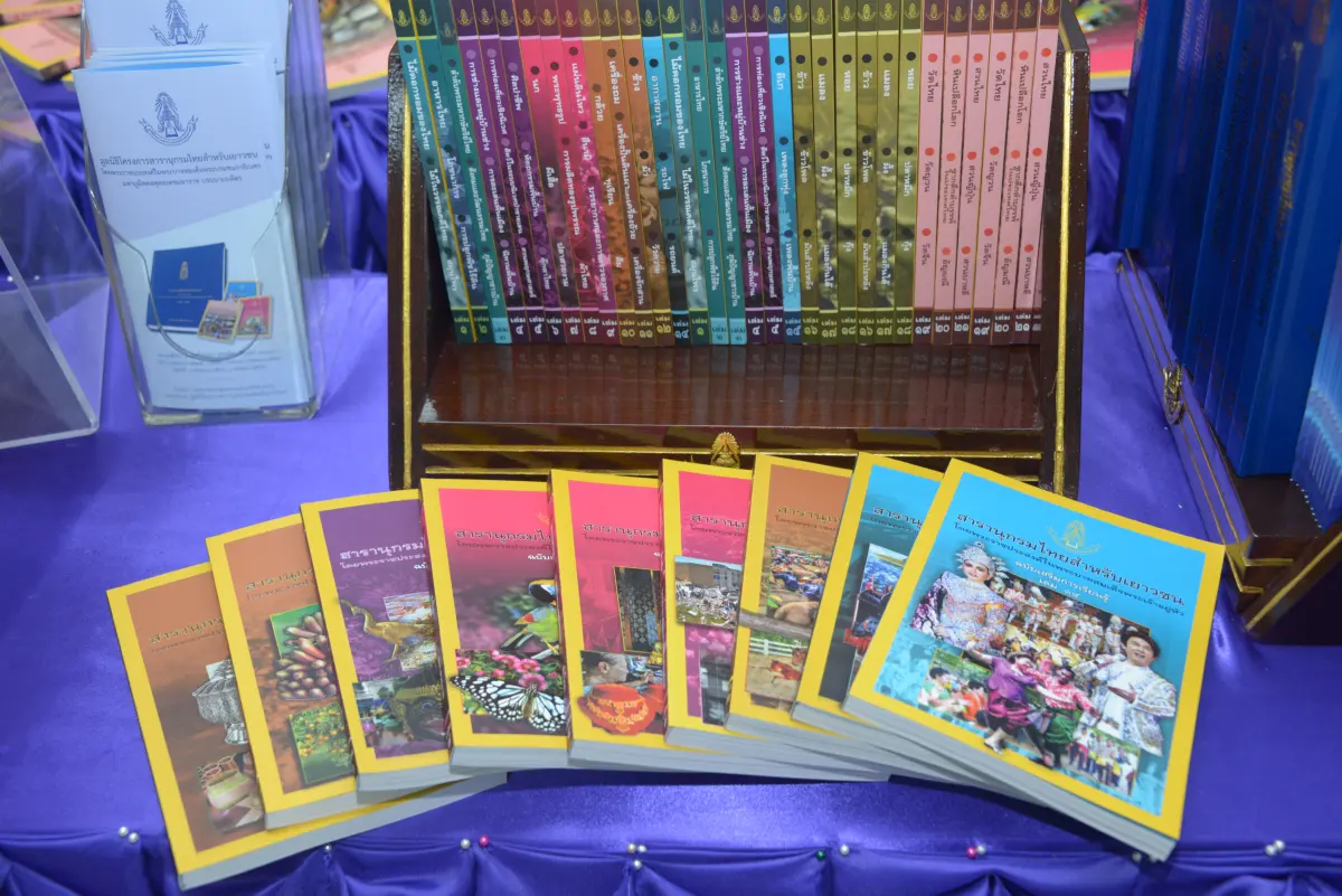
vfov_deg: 31.9
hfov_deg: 46.4
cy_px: 448
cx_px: 671
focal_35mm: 42
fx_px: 1566
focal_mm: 42
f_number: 6.3
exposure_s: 1/125
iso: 2000
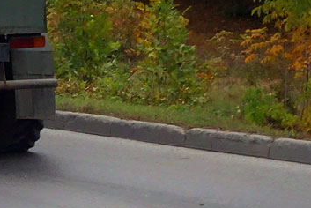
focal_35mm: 258
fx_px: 2231
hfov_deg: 7.8
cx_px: -156
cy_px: -106
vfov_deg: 5.3
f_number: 4
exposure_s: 1/500
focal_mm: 28.18
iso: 800
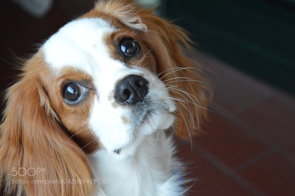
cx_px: 148
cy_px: 98
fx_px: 811
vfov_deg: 13.8
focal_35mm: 99
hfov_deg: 20.6
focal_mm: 66
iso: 3200
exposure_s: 1/100
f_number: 5.3
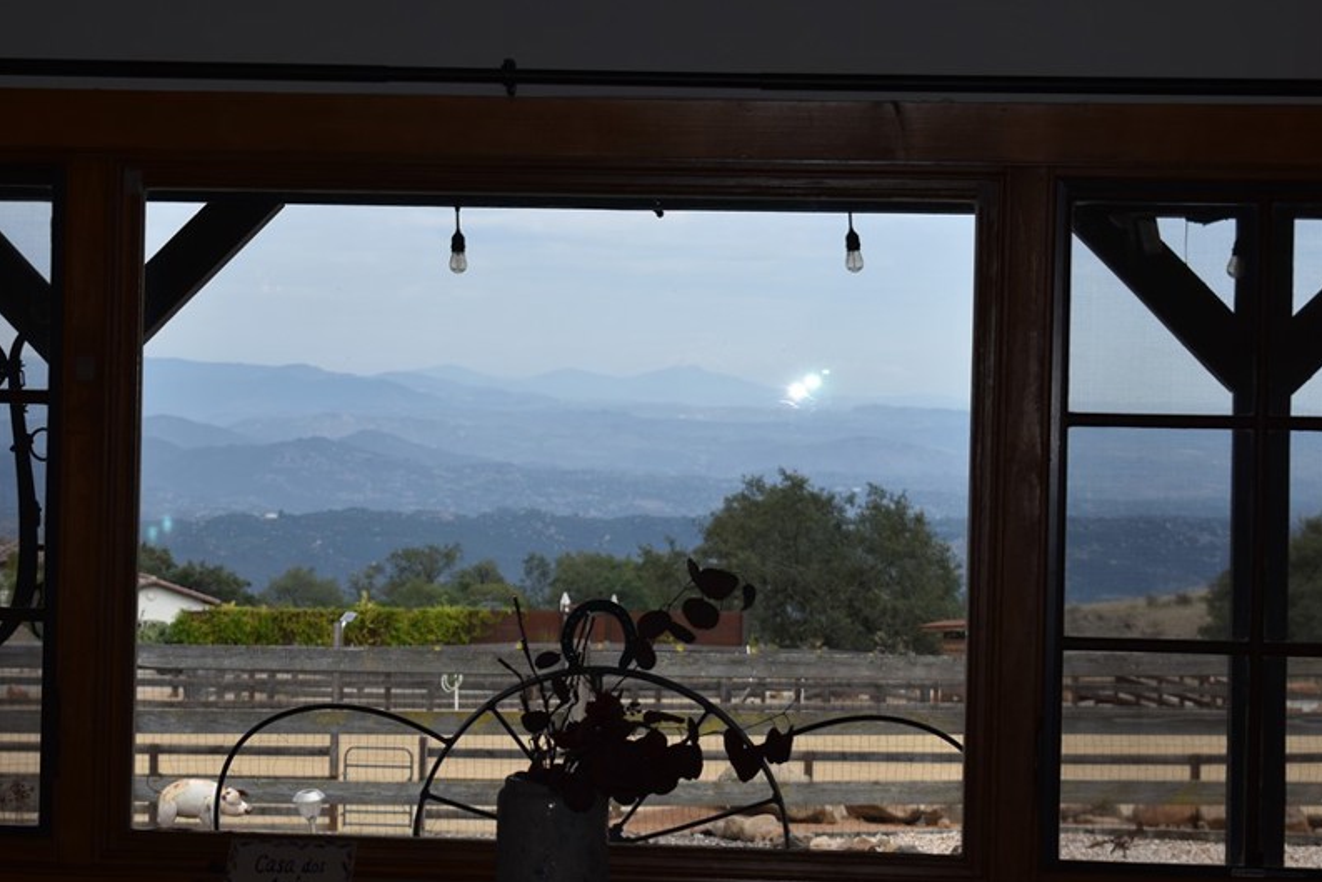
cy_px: 446
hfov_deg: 21.8
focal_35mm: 93
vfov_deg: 14.7
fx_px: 3416
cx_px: 477
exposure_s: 1/200
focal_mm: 48
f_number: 8
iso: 100
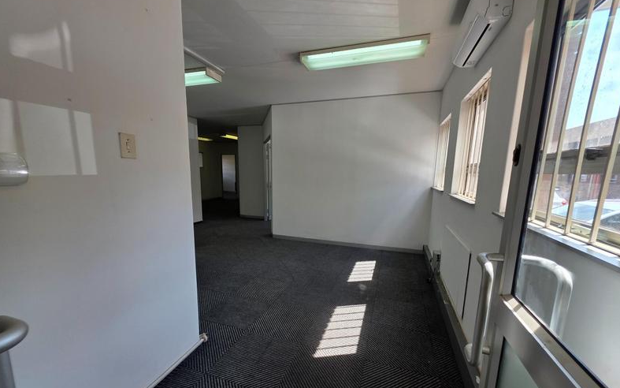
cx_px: 310
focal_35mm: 14
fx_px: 237
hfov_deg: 105.3
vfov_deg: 78.5
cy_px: 212
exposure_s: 1/291
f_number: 1.9
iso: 40
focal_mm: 2.2
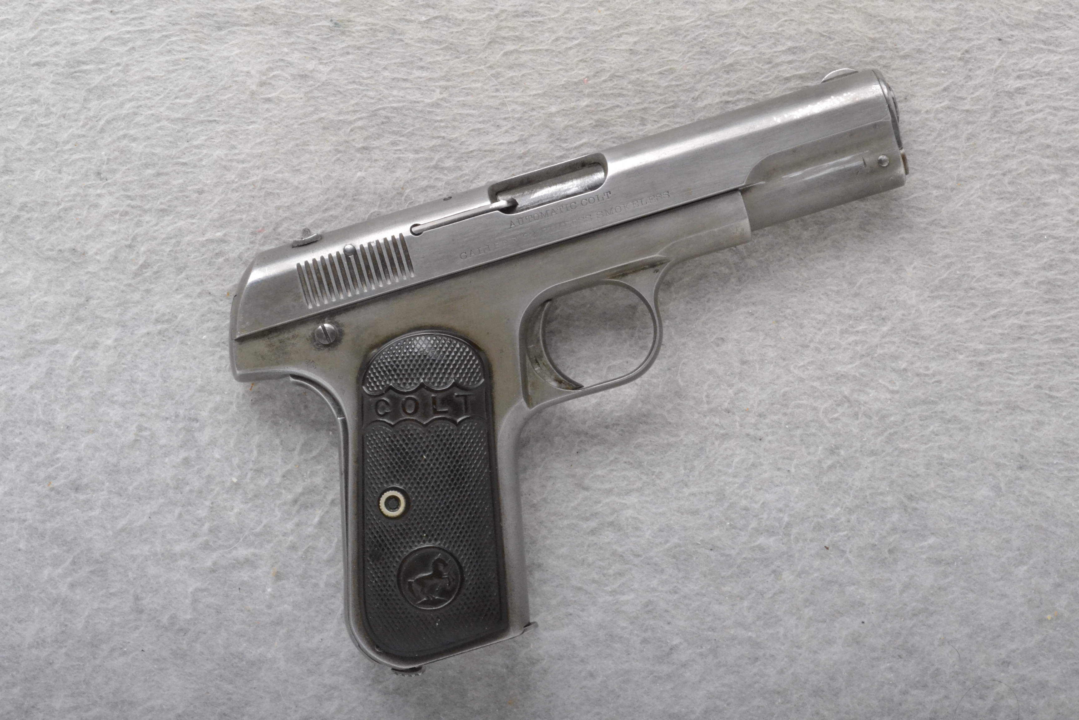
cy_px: 360
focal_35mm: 69
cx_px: 540
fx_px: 2068
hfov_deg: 29.2
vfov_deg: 19.7
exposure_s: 1/160
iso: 3200
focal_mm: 46
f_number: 20
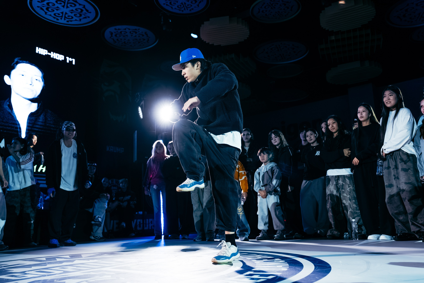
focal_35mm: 33
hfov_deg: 57.2
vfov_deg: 40.0
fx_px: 389
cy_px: 142
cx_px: 212
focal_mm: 33
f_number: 2.8
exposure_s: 1/800
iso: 3200
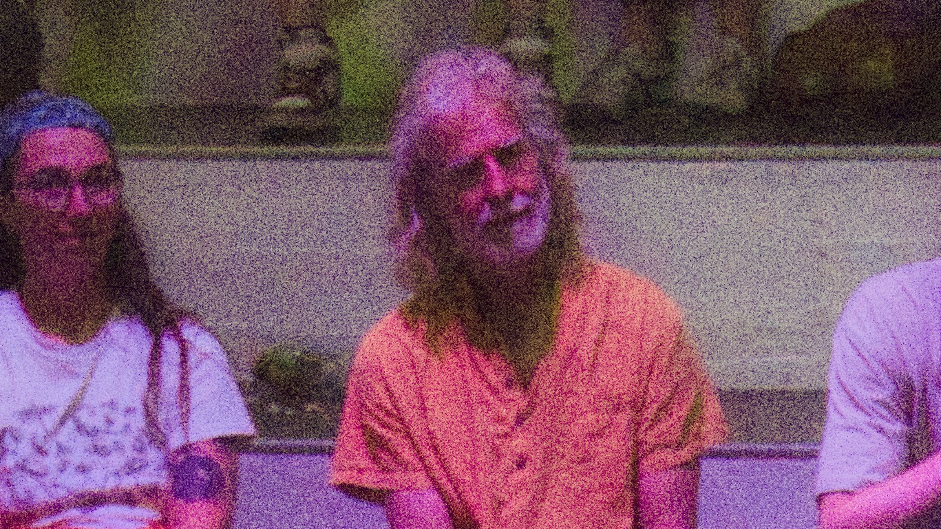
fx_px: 8209
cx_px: 761
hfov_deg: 6.6
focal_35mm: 329
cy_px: 2173
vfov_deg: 3.5
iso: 18000
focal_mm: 52
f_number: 4.5
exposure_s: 1/400
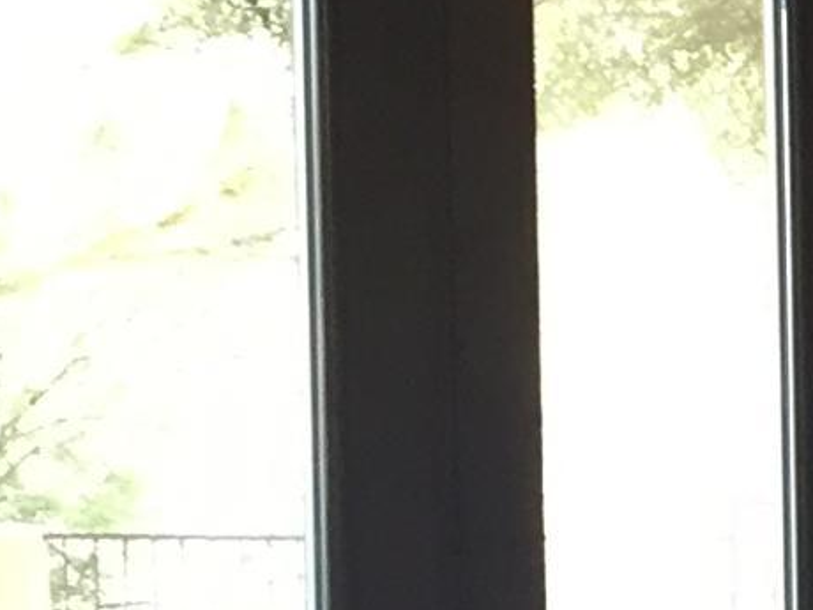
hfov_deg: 8.8
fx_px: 4439
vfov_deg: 7.8
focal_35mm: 189
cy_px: 751
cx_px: 2333
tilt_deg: -4.0
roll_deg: -1.9
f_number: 2.2
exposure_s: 1/30
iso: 32
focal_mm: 4.15
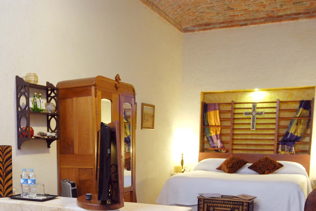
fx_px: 369
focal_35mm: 42
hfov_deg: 45.3
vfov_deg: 30.4
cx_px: 92
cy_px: 196
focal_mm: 15
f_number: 5.6
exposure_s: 1/10
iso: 320
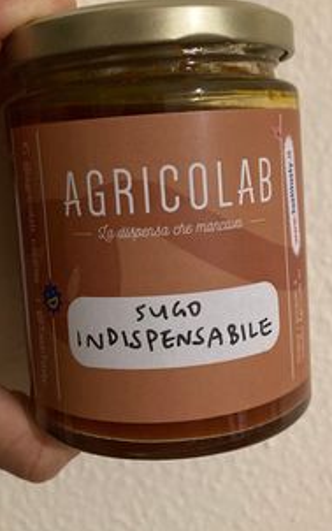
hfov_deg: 30.6
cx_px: 153
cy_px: 222
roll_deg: +0.5
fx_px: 607
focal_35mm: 42
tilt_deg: -4.0
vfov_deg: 47.0
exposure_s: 1/30
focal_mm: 3.99
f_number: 1.8
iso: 640
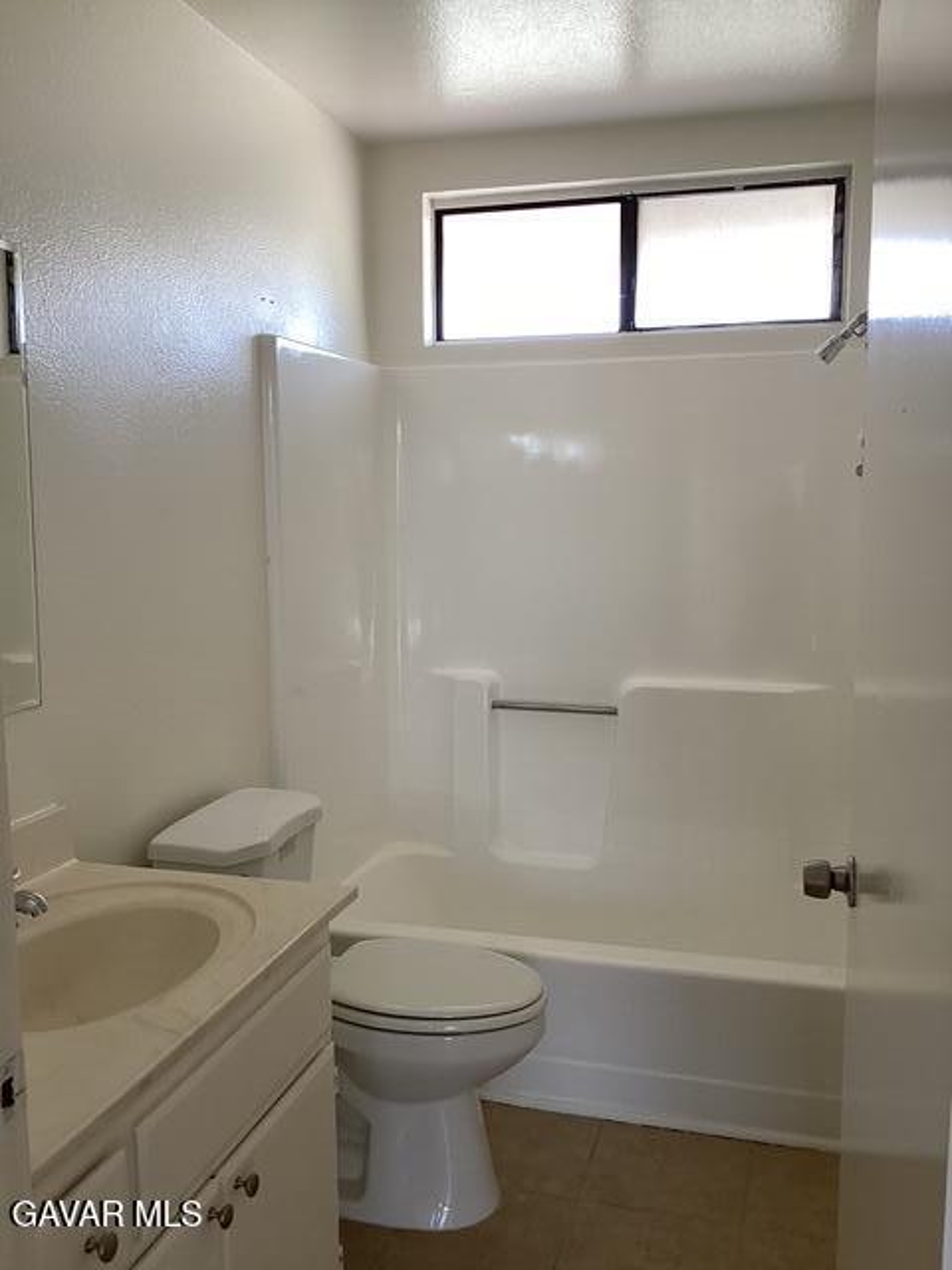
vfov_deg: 58.4
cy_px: 635
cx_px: 476
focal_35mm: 31
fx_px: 1137
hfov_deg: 45.4
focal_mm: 3.3
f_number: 2.4
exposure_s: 1/60
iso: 50
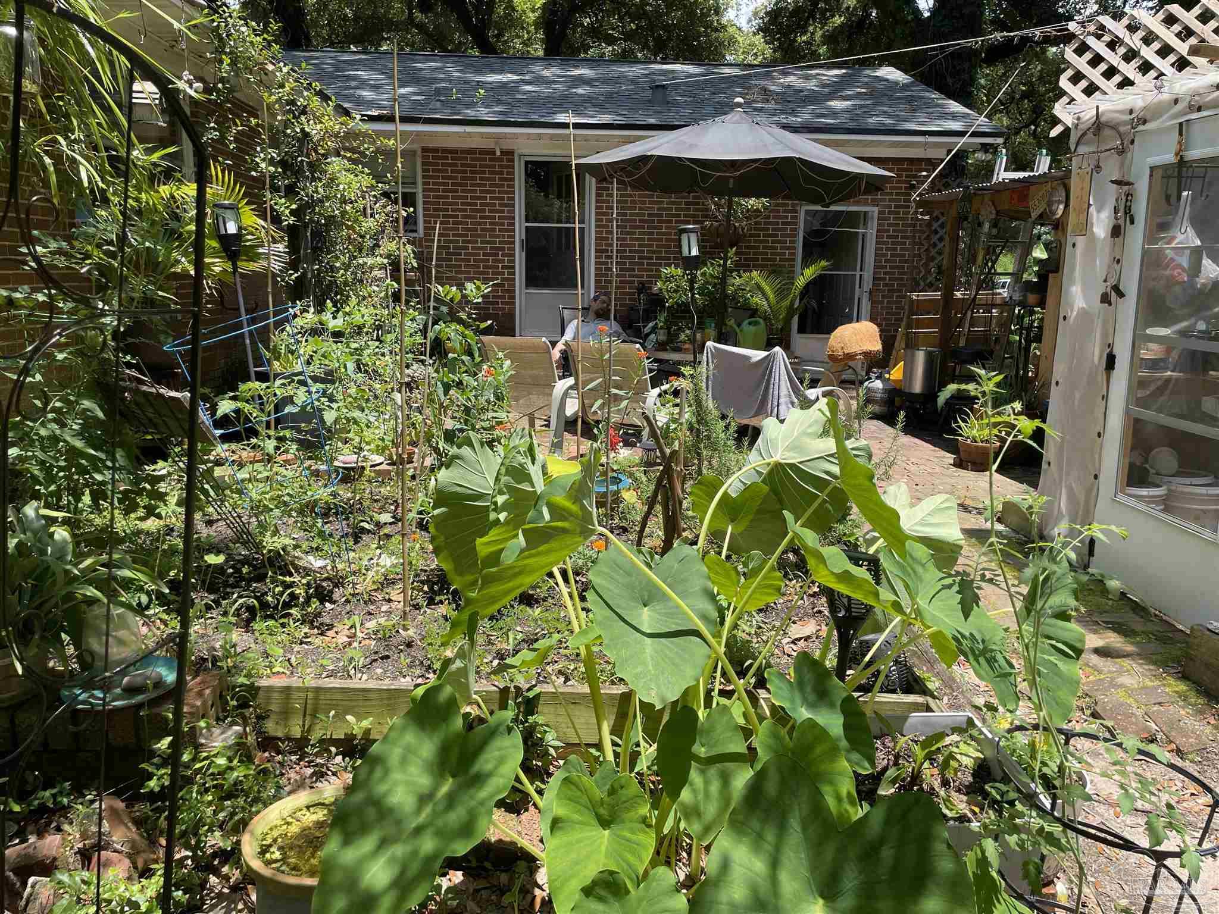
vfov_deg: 53.1
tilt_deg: -12.3
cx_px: 610
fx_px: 916
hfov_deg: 67.3
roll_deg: -1.0
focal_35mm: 26
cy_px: 457
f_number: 1.6
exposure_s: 1/1135
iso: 32
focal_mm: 4.2
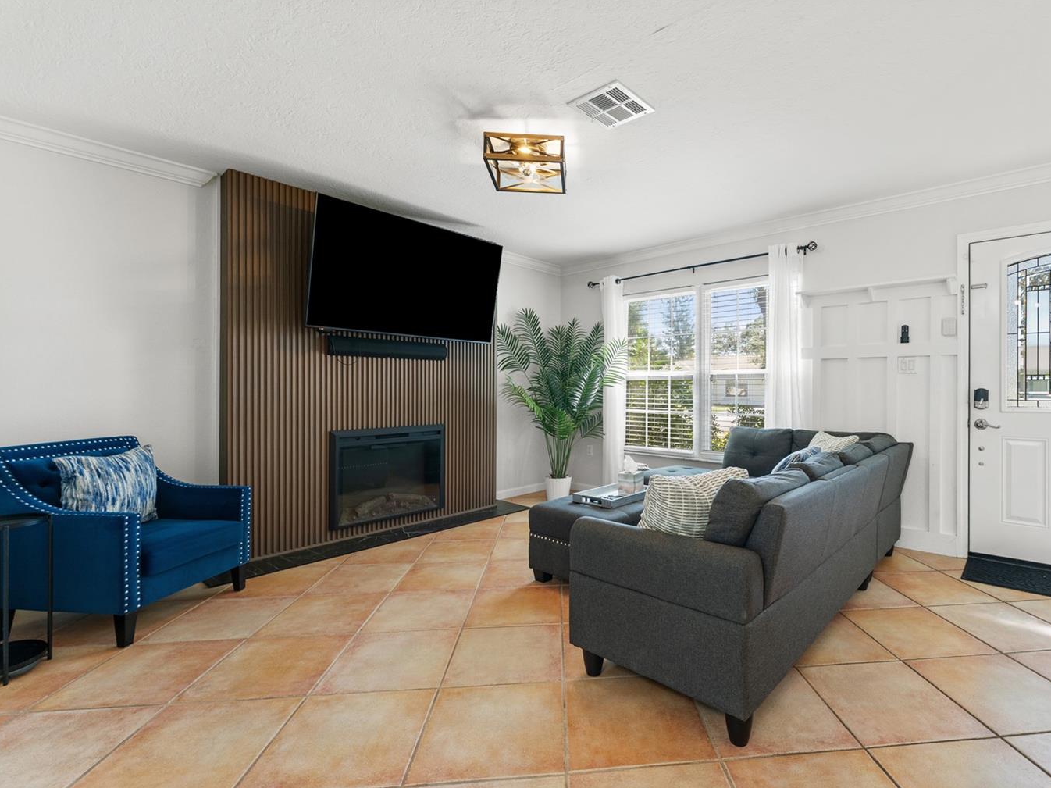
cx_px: 611
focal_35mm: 16
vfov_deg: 78.1
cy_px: 393
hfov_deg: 93.7
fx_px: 486
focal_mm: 14
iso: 320
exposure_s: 1/5
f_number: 7.1
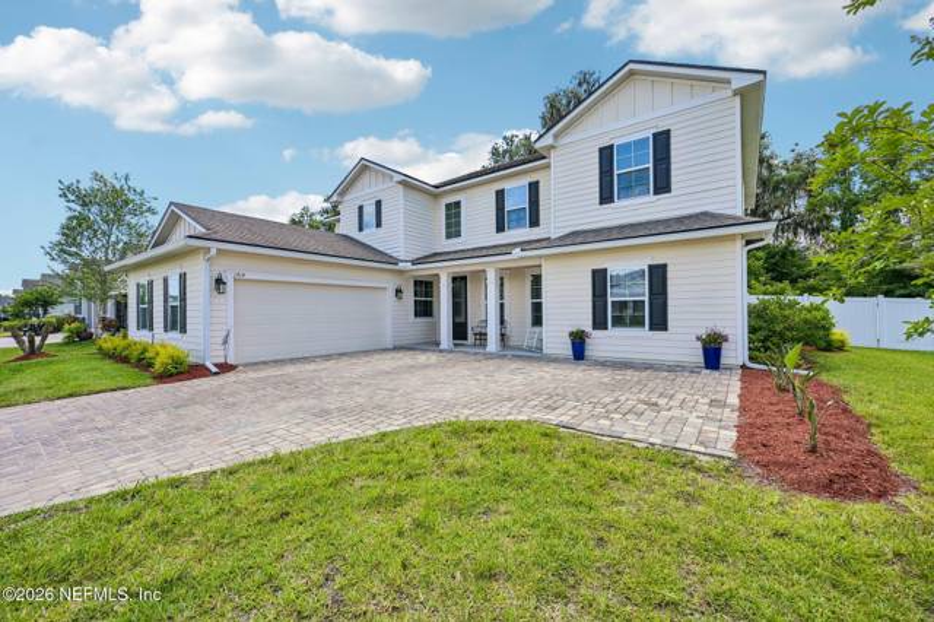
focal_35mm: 14
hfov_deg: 104.3
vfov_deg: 81.1
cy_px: 311
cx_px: 467
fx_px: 363
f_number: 8
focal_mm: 14
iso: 100
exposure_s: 1/180
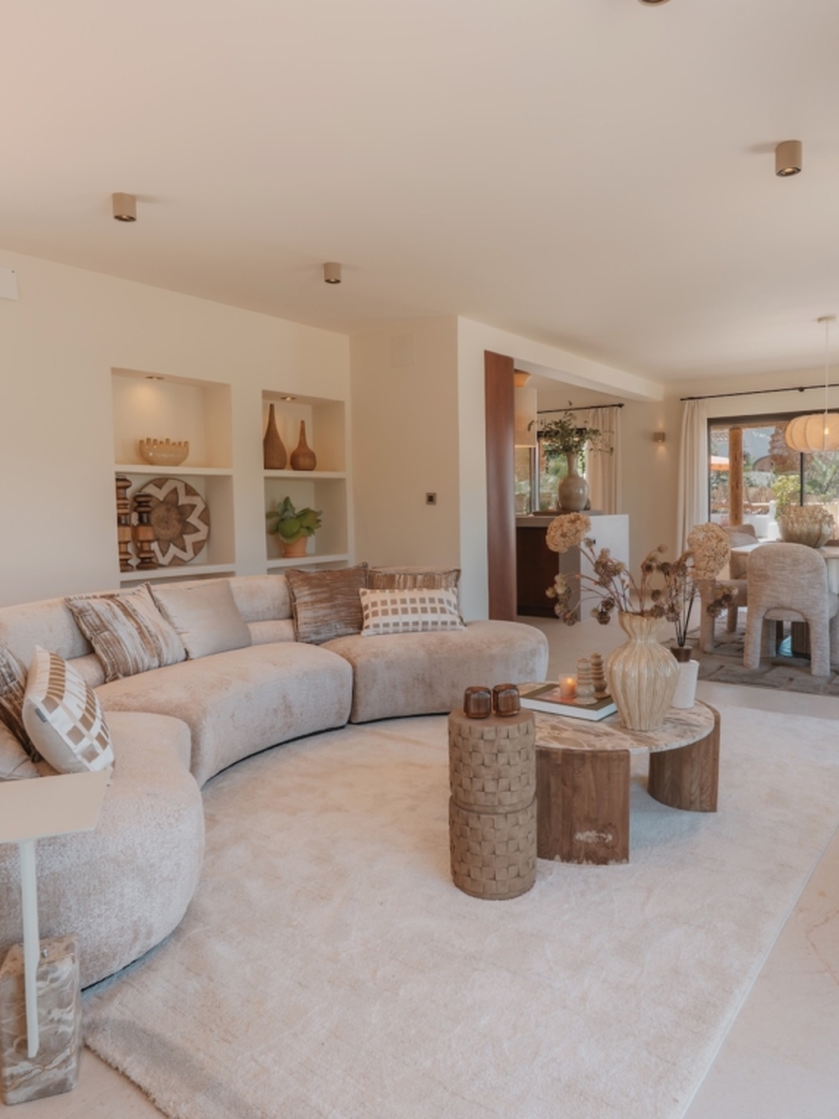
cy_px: 546
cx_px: 465
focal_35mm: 24
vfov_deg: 71.6
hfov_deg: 56.7
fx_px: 776
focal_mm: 16
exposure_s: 1/80
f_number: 13
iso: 80
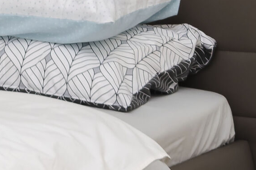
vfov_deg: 9.3
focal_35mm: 140
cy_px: -115
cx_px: -55
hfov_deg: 14.2
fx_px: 997
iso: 100
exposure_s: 1/100
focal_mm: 19
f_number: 9
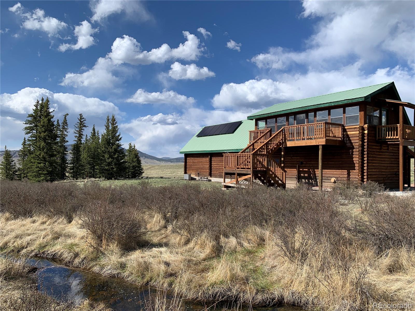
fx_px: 312
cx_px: 208
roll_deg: -1.2
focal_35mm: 26
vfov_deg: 53.1
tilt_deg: +0.4
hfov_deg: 67.3
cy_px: 156
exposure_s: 1/2611
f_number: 1.8
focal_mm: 4.25
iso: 25
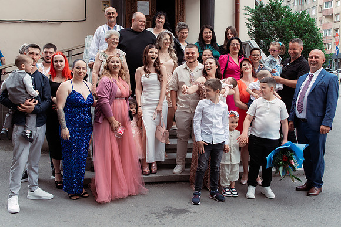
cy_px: 97
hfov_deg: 48.3
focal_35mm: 40
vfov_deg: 33.3
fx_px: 380
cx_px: 181
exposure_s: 1/320
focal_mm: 35
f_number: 6.3
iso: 400
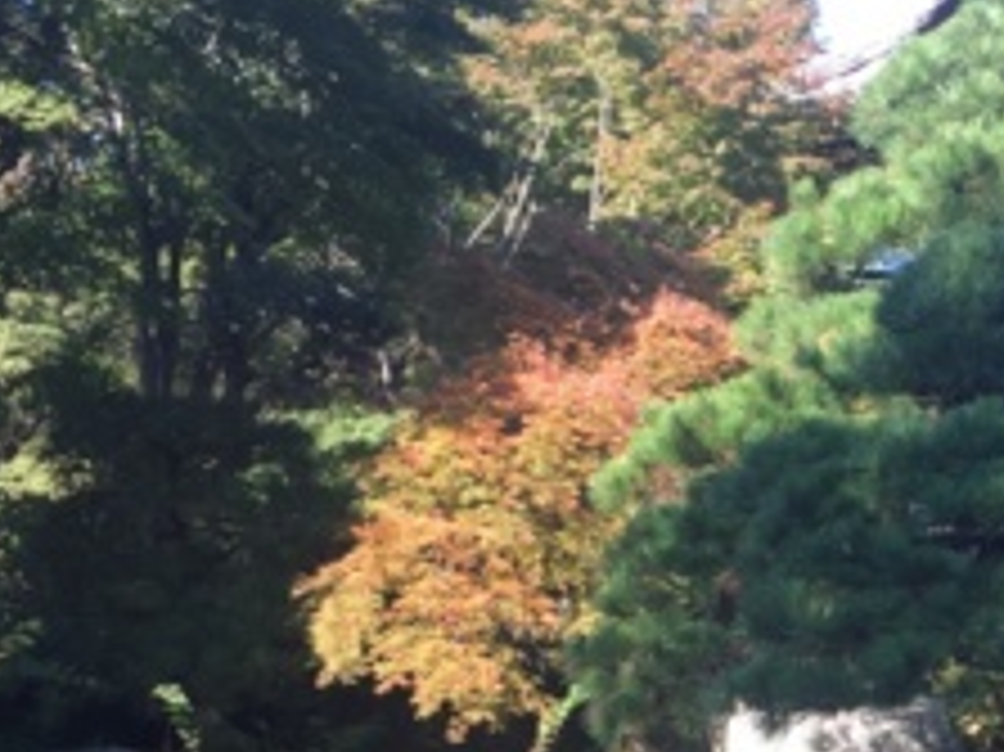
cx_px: 981
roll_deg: +0.5
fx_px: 2261
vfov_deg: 18.3
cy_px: 775
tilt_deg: -5.3
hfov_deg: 24.0
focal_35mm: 78
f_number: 2.2
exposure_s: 1/276
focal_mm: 4.15
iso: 32
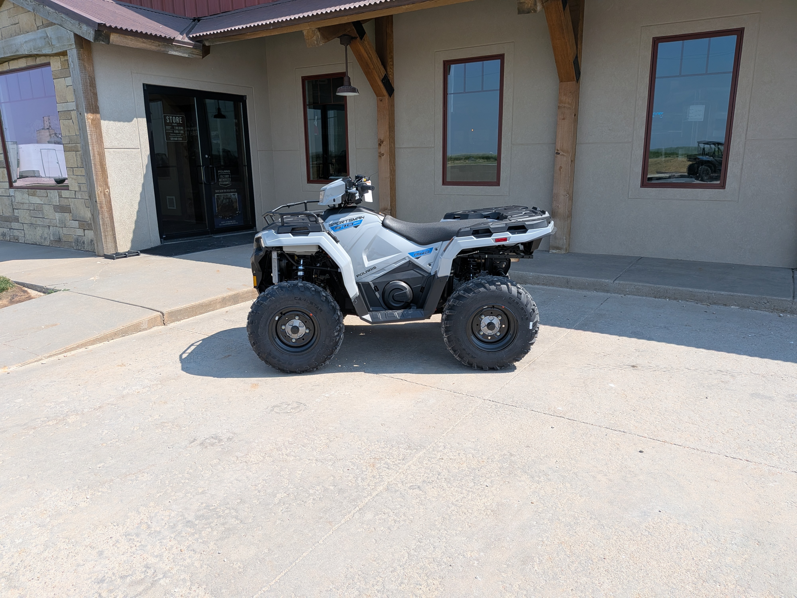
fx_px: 553
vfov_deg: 56.8
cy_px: 299
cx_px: 398
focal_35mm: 24
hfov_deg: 71.6
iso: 34
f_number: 1.7
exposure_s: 1/1106
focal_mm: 4.53
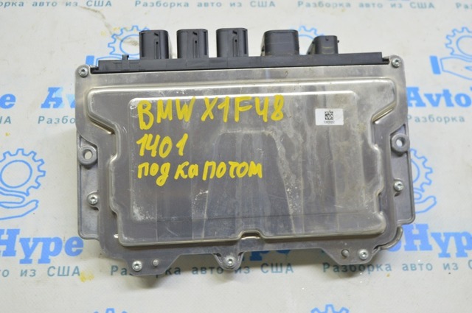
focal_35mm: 44
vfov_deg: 30.8
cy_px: 156
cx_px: 236
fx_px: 570
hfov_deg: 45.0
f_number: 5.6
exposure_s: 1/20
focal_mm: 29
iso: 400
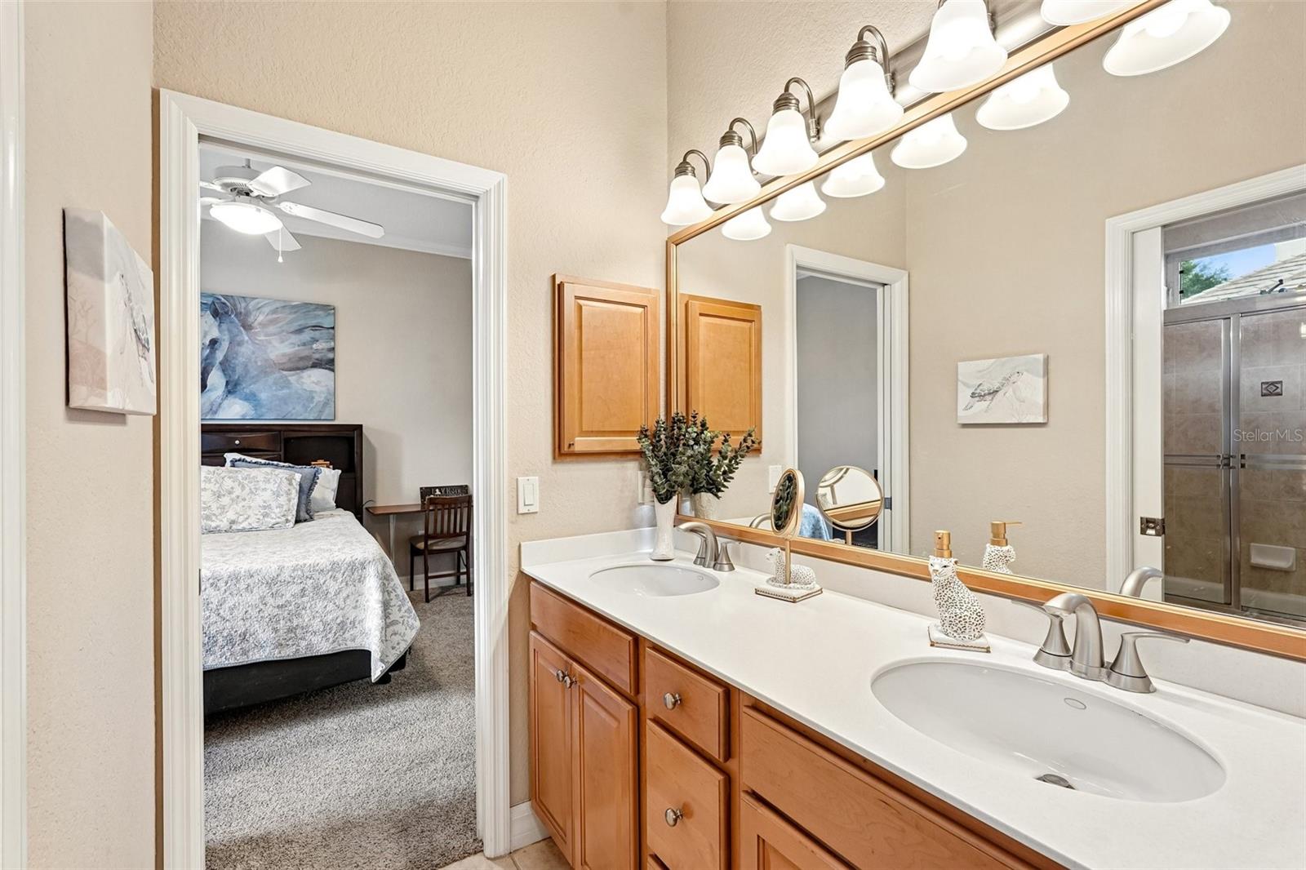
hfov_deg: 96.7
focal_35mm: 16
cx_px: 653
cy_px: 435
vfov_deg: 73.7
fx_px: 580
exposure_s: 1/15
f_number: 8
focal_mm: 16
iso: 400
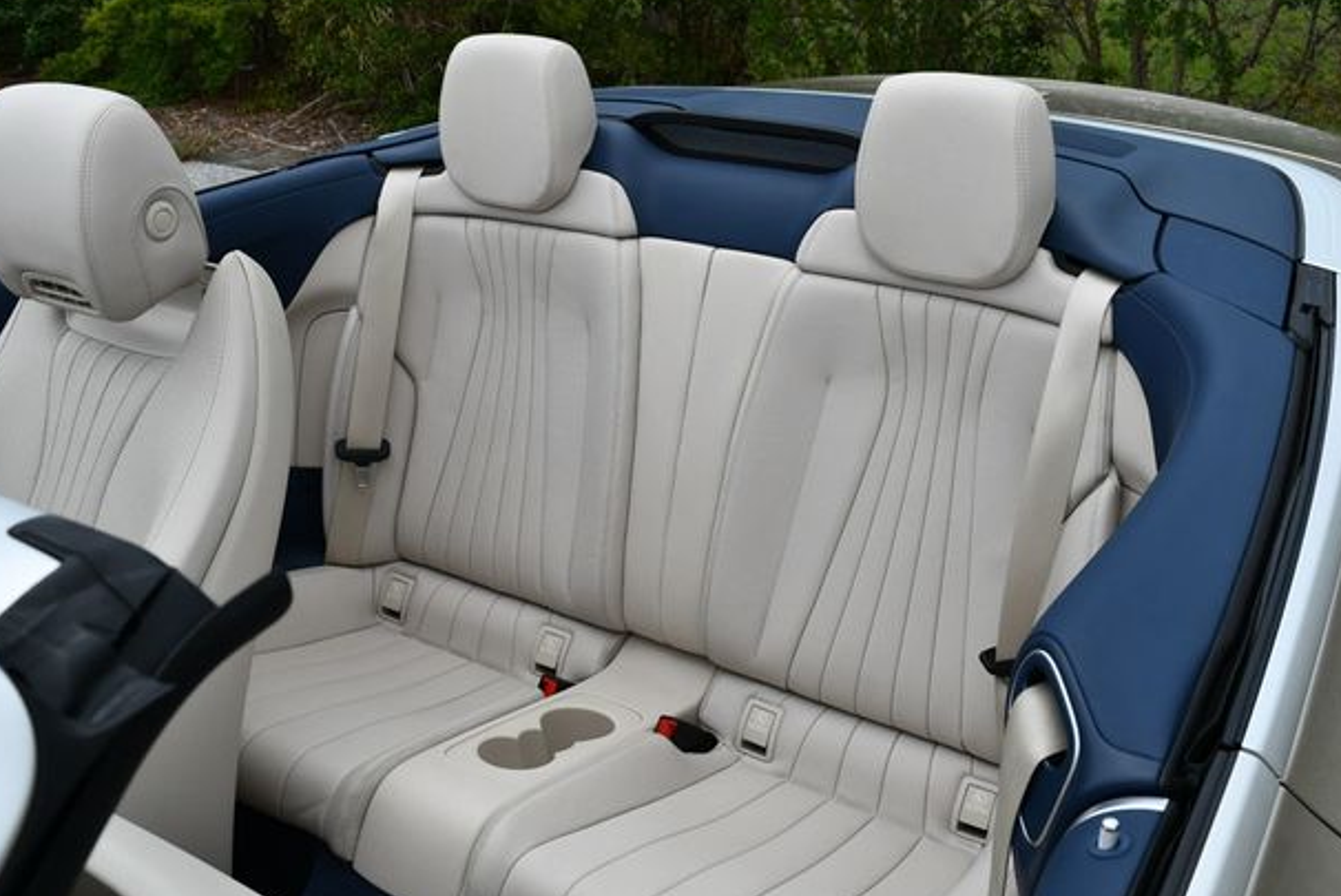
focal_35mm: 38
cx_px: 642
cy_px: 440
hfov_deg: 50.6
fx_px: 1416
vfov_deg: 35.1
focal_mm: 18
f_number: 8
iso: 100
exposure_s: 1/250
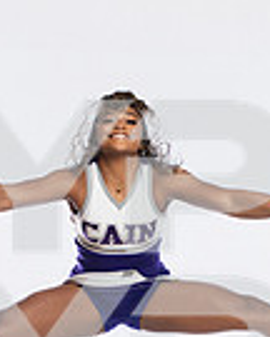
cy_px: 354
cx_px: 102
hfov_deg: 15.8
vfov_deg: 19.1
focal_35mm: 97
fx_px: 969
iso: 640
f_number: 5.6
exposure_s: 1/250
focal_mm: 31
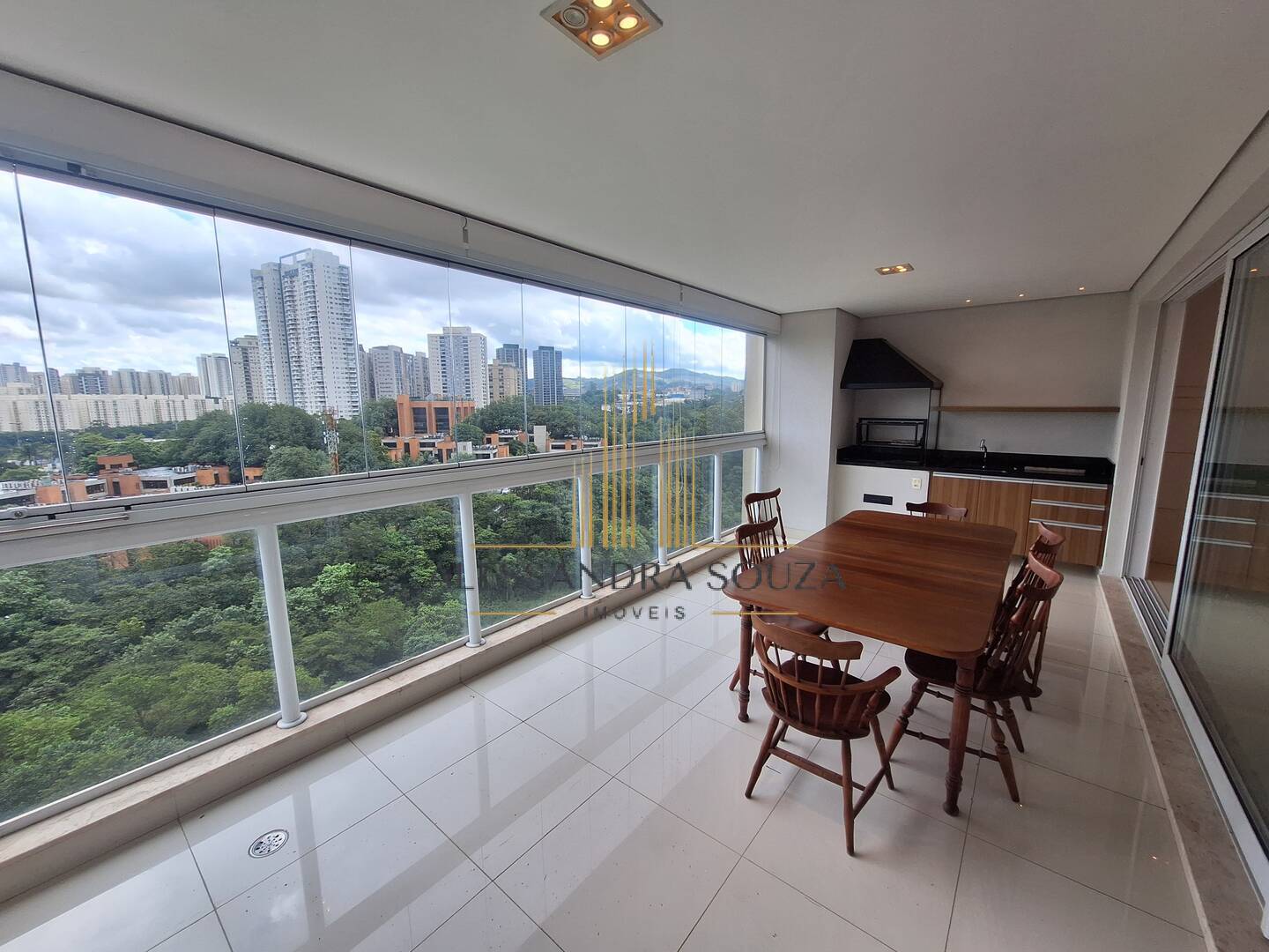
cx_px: 634
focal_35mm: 13
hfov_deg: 106.2
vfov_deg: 89.9
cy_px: 476
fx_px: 477
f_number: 2.2
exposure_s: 1/619
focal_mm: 1.74
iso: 40
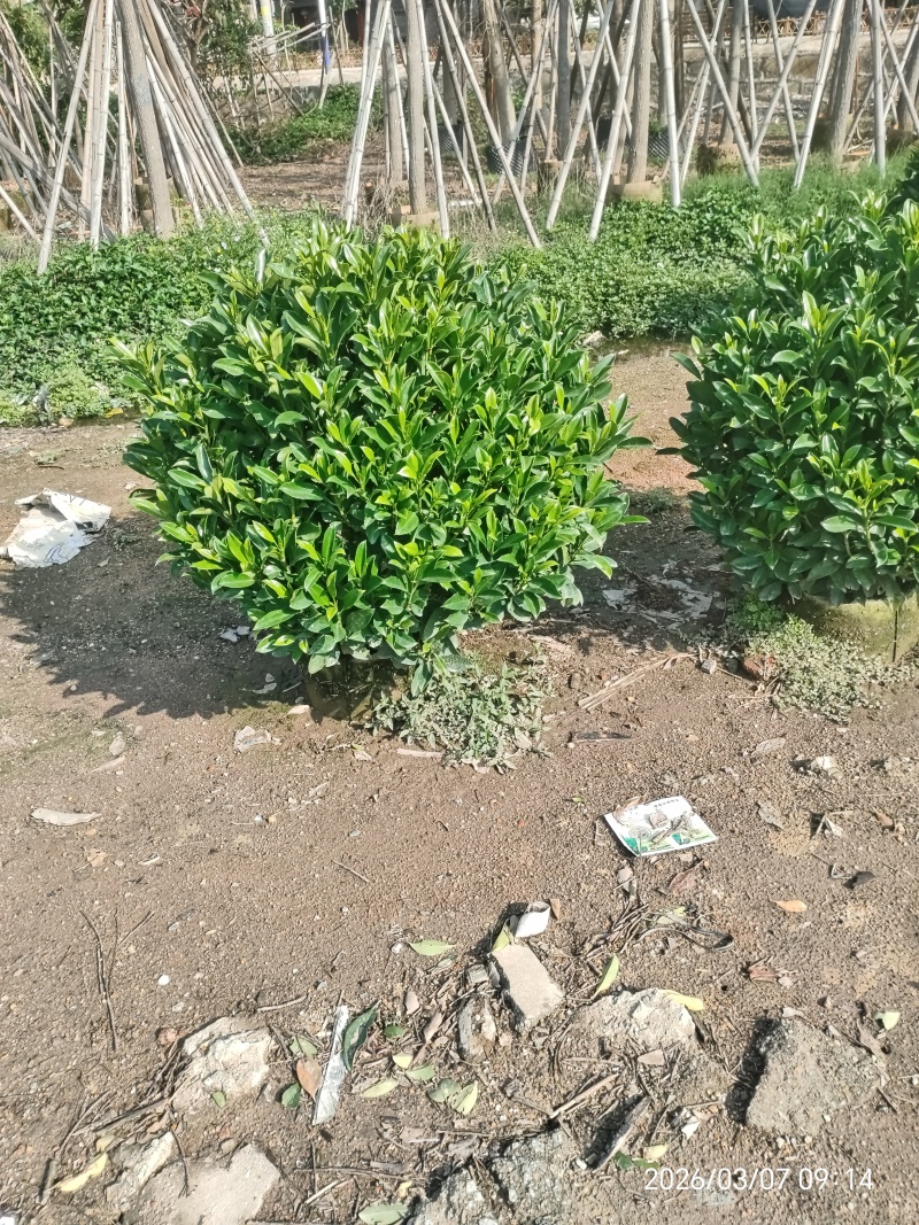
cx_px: 460
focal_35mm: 26
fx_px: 921
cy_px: 612
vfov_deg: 67.3
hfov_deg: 53.1
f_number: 1.8
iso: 100
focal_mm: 4.26
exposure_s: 1/310
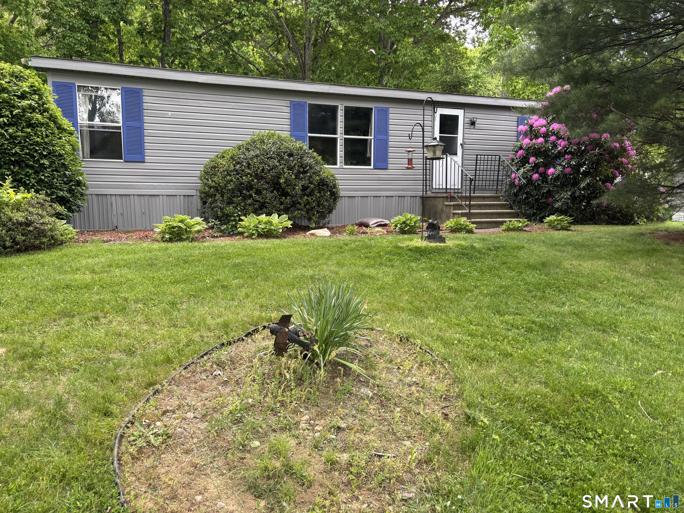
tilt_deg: -4.8
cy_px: 256
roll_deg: -1.5
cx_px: 342
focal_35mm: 26
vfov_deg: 53.1
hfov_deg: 67.3
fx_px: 514
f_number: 1.6
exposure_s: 1/227
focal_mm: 5.96
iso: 40
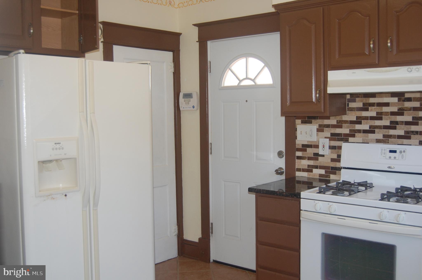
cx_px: 211
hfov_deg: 49.6
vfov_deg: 34.1
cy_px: 140
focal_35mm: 39
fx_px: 457
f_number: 4.2
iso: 400
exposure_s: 1/60
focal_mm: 26
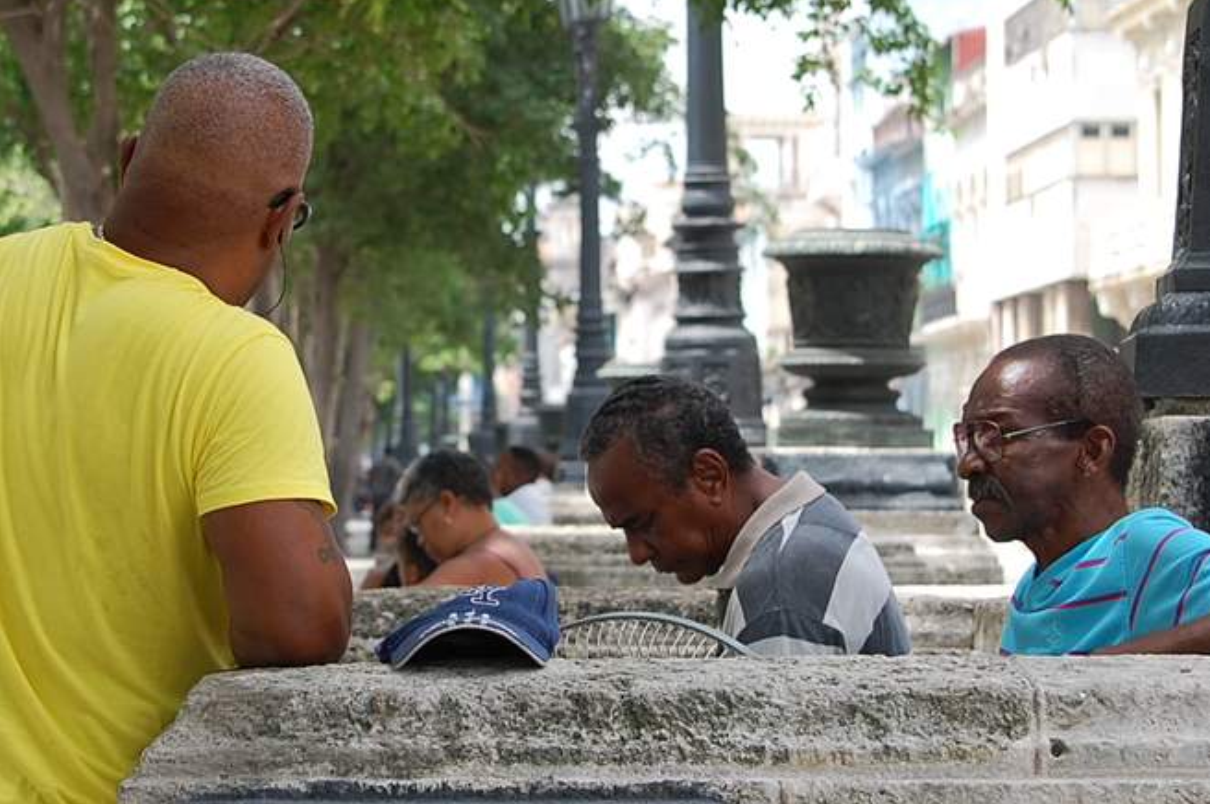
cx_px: 441
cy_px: 403
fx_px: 4324
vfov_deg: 10.6
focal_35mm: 129
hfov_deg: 15.9
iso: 200
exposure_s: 1/200
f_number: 7.1
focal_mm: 55
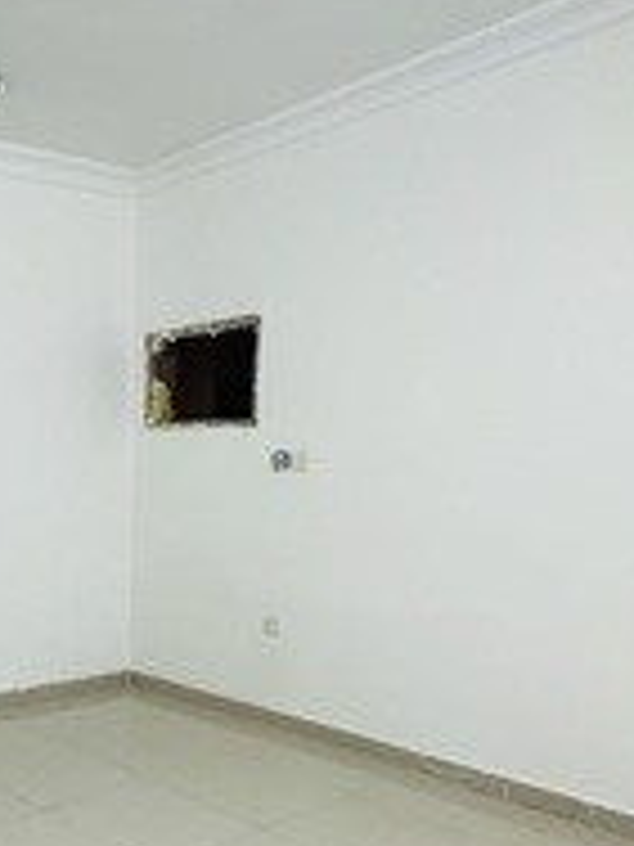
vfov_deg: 52.2
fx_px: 830
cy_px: 605
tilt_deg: -9.9
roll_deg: +1.1
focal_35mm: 34
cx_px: -47
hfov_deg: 36.1
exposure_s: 1/60
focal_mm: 2.22
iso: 250
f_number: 2.2
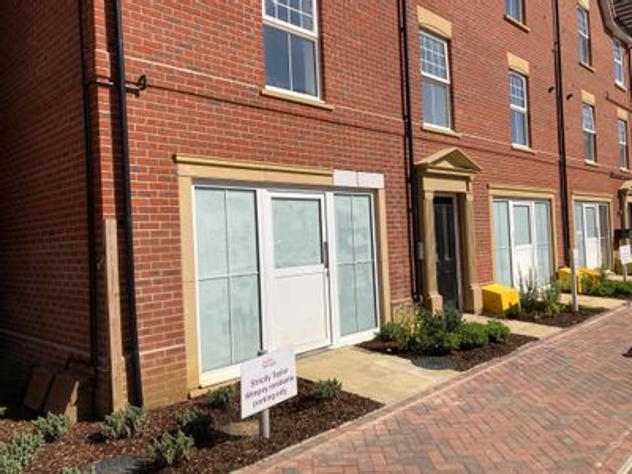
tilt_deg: +1.1
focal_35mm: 28
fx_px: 511
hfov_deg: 63.4
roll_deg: +2.5
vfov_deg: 49.7
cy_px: 237
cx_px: 316
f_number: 1.8
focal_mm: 3.99
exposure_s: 1/3436
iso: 20
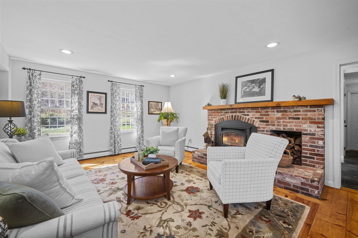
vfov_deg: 75.4
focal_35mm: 16
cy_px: 119
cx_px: 179
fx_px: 154
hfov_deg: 98.6
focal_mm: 15.5
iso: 250
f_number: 7.1
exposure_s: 1/1.25
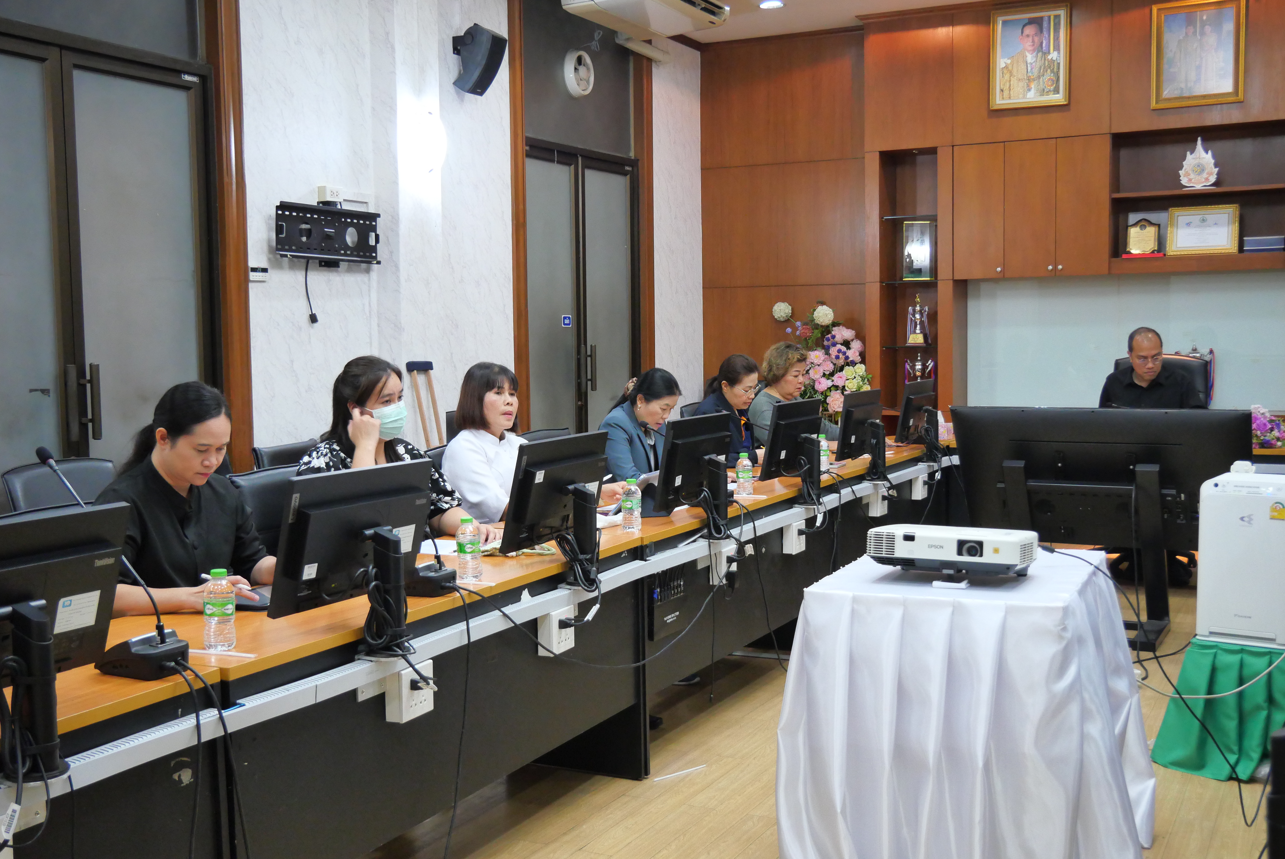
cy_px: 430
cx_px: 642
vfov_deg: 36.0
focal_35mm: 37
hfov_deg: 51.9
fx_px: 1321
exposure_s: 1/60
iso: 2000
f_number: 3.9
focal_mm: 18
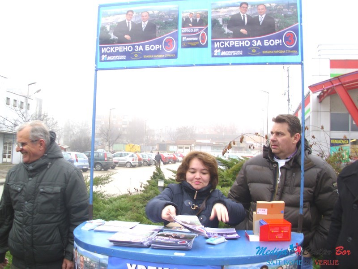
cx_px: 179
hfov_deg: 52.6
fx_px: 362
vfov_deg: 40.7
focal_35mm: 35
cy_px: 134
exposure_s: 1/60
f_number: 3
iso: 50
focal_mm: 6.2
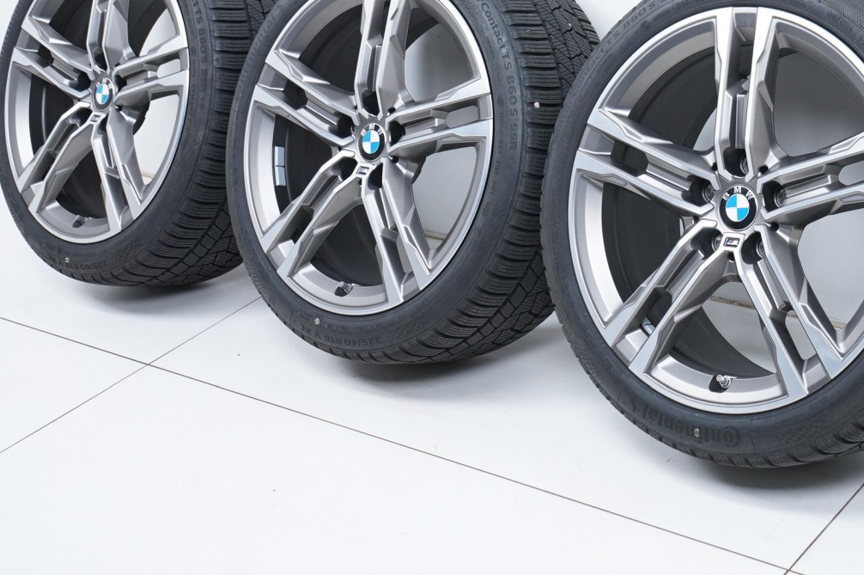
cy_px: 112
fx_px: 1511
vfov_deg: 21.3
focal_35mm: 63
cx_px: 802
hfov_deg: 30.3
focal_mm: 33
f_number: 7.1
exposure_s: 1/125
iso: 250
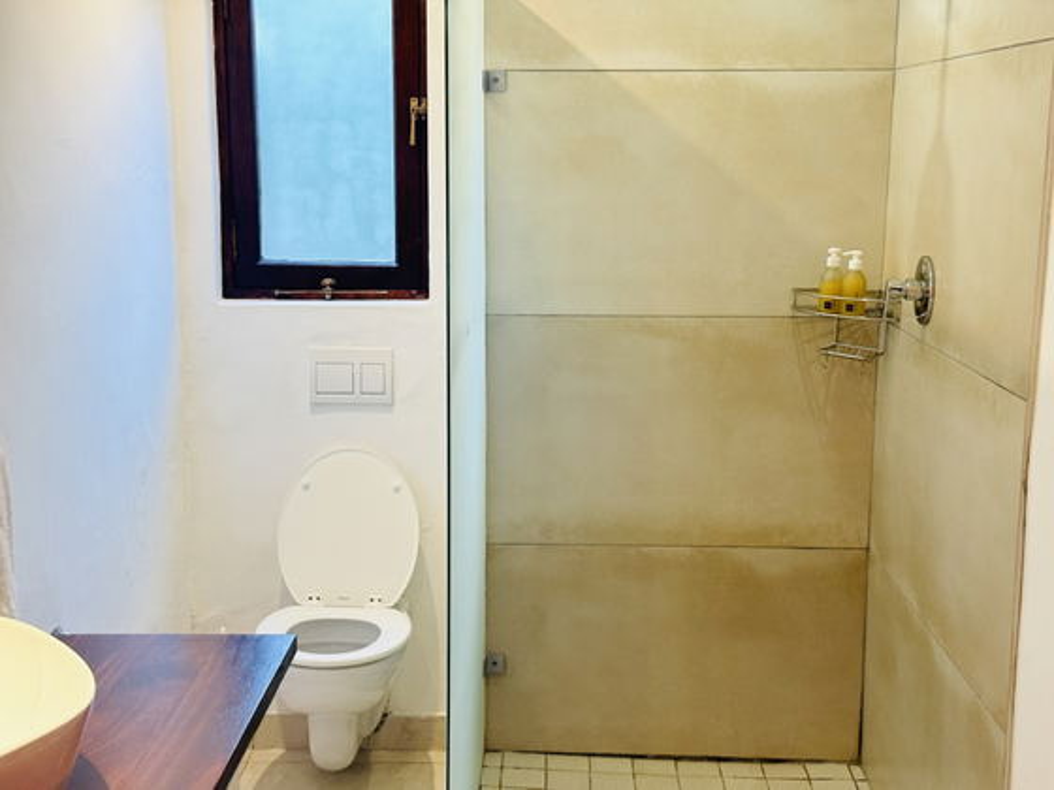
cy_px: 395
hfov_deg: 39.7
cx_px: 527
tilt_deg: -8.8
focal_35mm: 48
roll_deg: +0.1
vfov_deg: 30.3
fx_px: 1462
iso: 250
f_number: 1.78
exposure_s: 1/50
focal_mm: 6.76
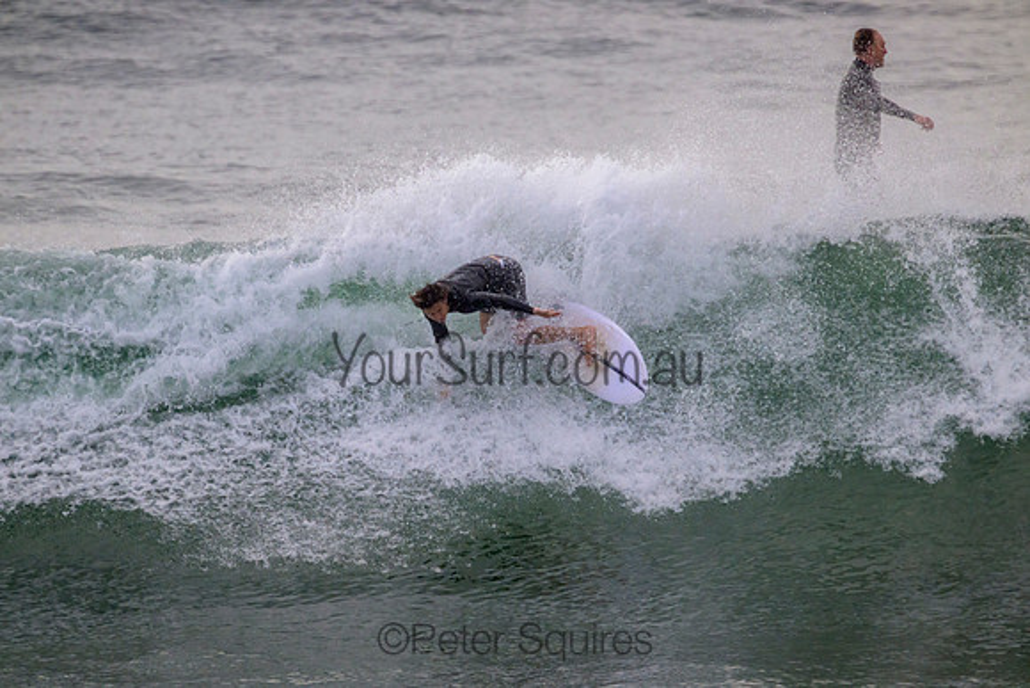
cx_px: 515
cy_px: 344
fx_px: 22893
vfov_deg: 1.7
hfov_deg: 2.6
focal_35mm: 800
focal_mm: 800
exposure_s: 1/2000
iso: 1800
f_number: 11
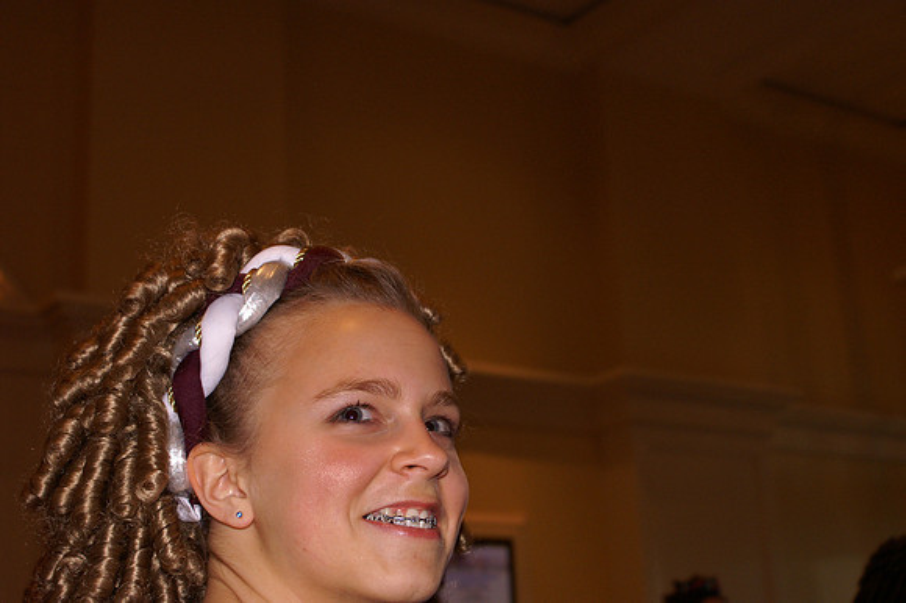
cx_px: 453
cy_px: 302
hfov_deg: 37.9
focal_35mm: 52
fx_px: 1320
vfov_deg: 25.7
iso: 400
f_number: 5.6
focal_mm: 35
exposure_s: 1/60
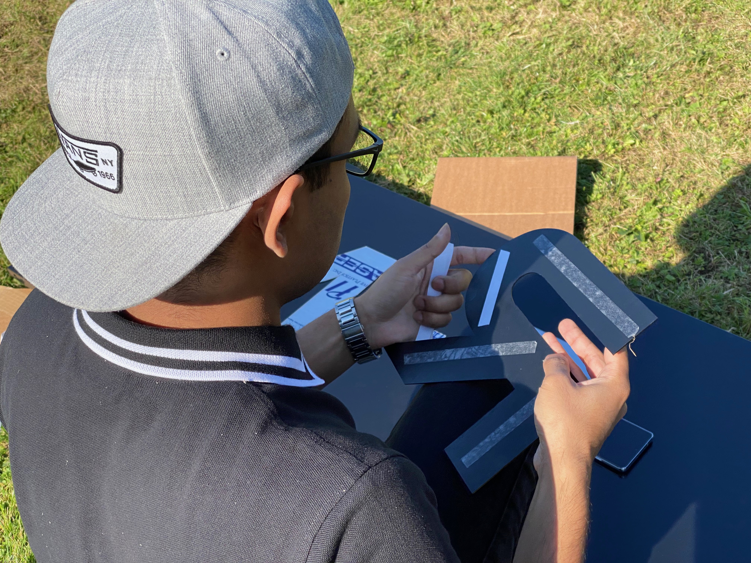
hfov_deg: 36.8
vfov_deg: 28.0
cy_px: 282
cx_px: 376
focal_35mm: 52
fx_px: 1128
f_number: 2
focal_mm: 6
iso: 20
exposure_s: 1/695
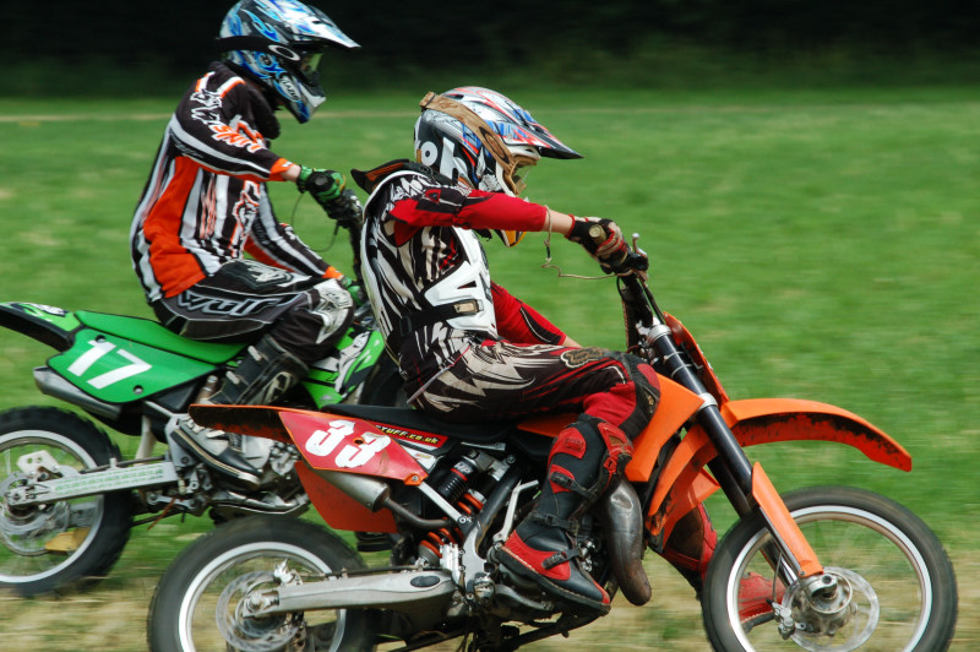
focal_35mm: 300
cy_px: 326
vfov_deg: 4.6
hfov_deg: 6.9
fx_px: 8160
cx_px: 490
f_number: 11
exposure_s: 1/350
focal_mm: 200
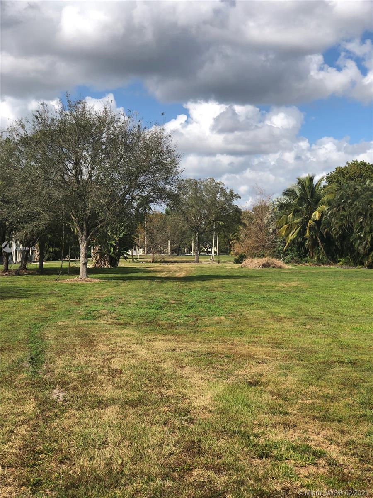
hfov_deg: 25.7
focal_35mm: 57
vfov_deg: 33.8
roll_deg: -0.6
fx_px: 819
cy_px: 249
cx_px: 186
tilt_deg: +1.2
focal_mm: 6.6
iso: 20
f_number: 2.8
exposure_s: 1/694
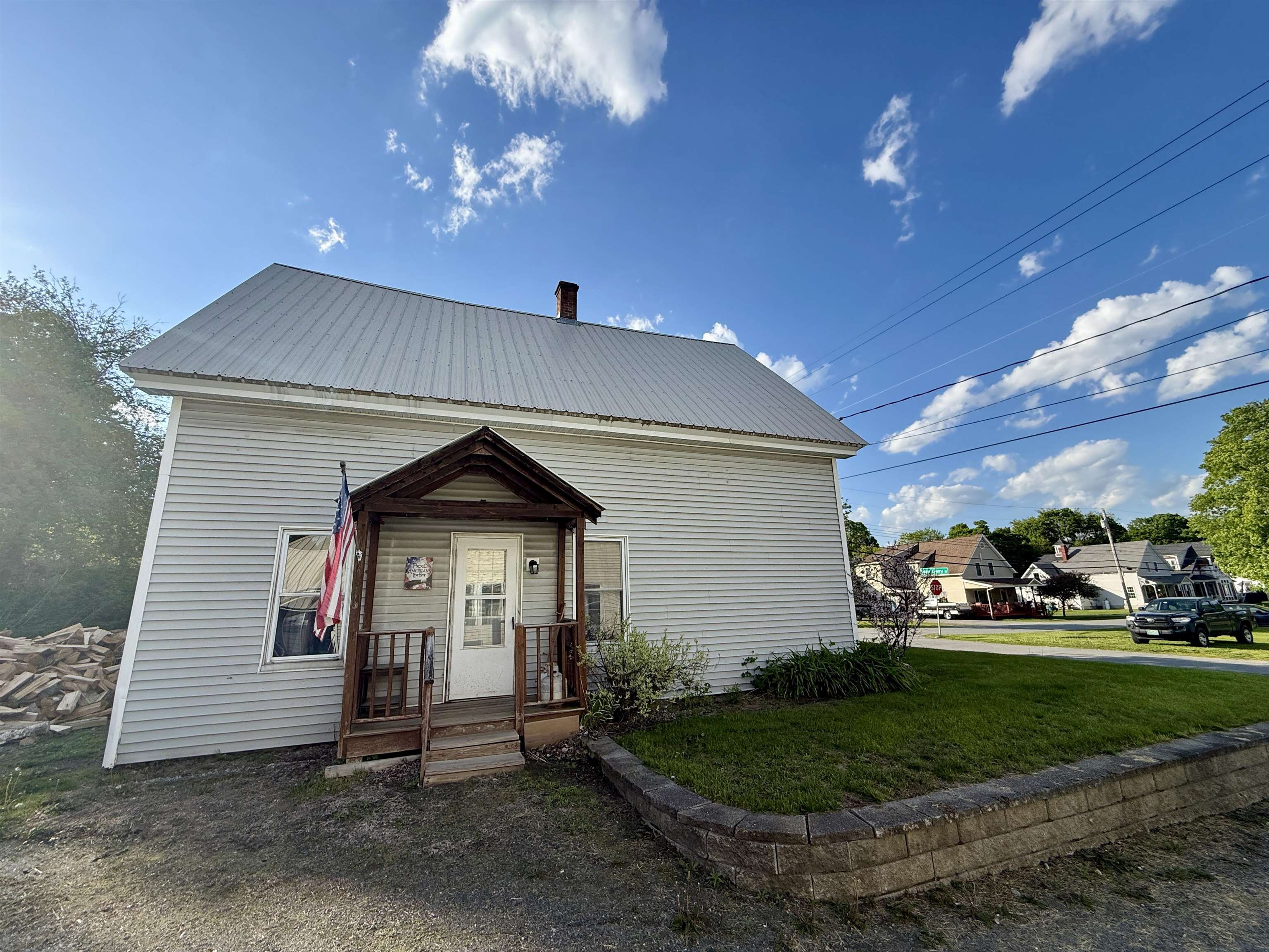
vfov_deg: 85.7
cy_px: 476
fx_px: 513
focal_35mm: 14
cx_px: 634
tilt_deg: +14.9
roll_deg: +1.9
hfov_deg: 102.1
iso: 50
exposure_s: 1/1339
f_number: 2.2
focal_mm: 2.22
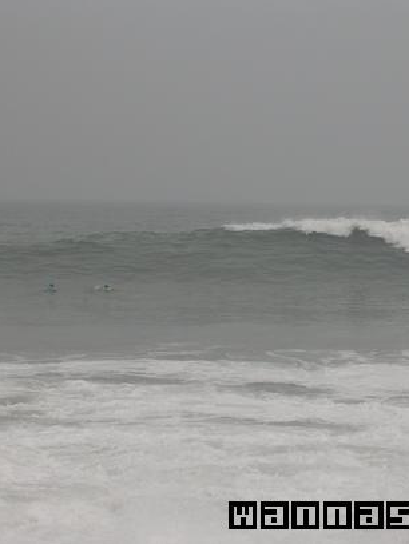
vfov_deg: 12.7
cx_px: 277
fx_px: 2438
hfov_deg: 9.6
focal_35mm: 155
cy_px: 271
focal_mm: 17.4
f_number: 4.9
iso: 50
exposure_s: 1/1000
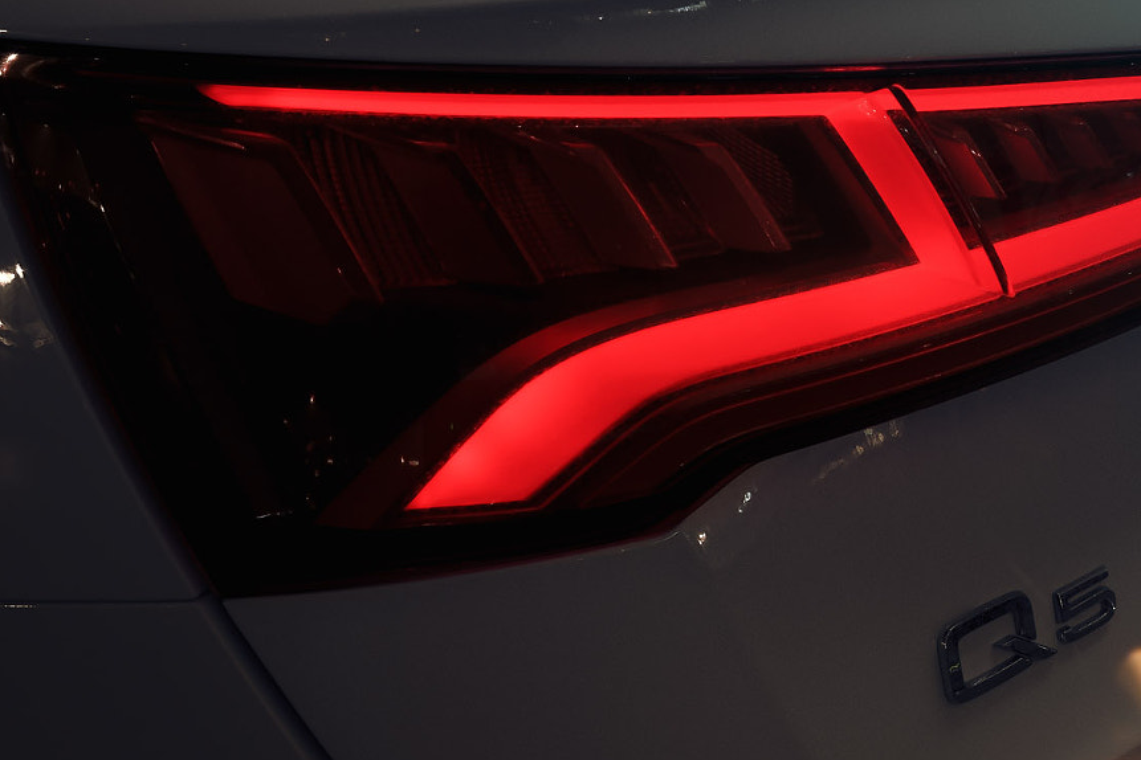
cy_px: 355
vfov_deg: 20.9
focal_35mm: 65
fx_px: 2060
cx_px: 983
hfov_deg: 29.9
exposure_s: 8
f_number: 7.1
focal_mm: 35
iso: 100
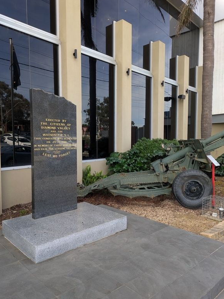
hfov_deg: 53.0
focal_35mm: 26
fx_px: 224
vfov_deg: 67.3
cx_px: 109
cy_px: 150
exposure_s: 1/215
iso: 38
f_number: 1.89
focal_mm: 5.43
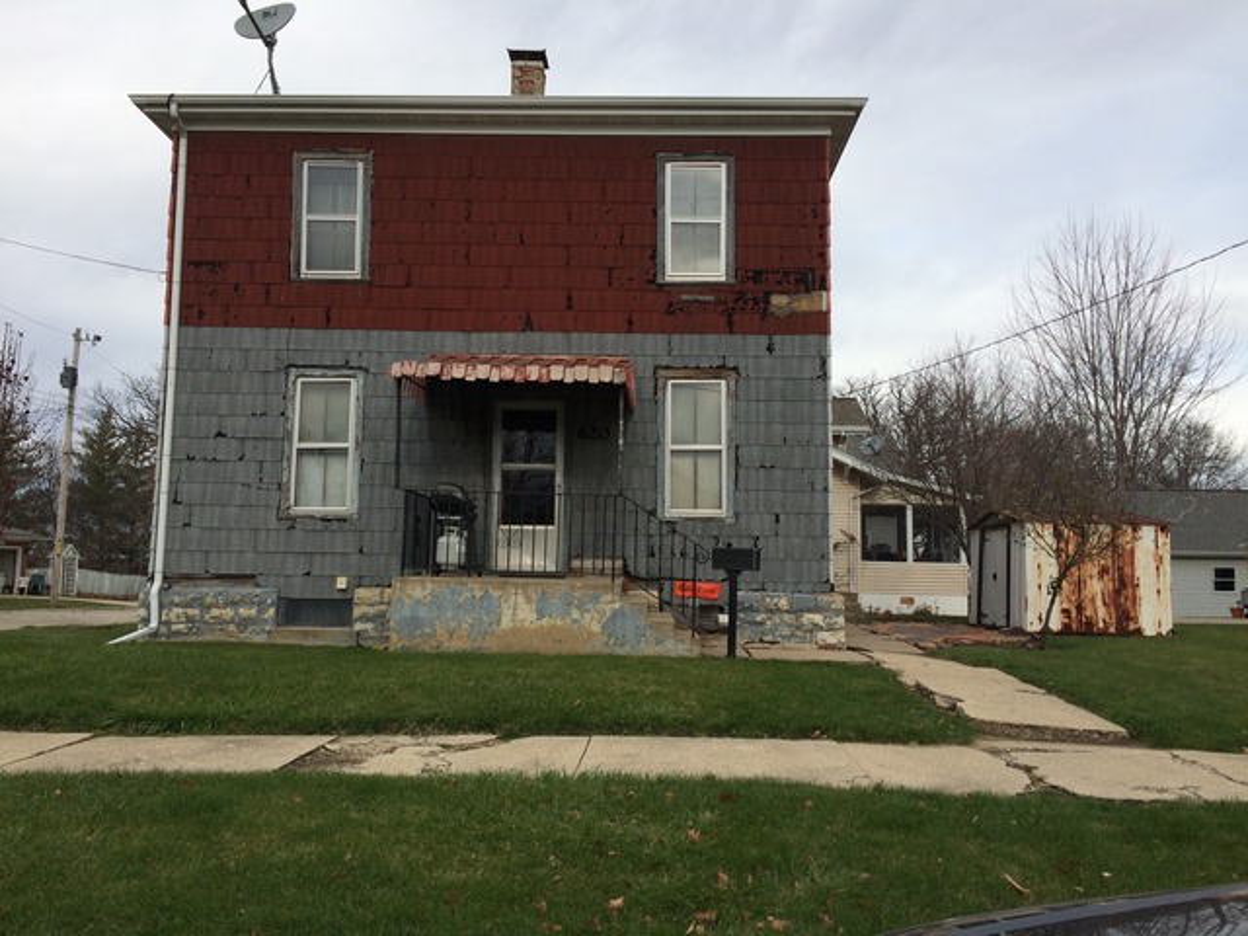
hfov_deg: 61.7
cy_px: 468
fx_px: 1046
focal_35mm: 29
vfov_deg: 48.2
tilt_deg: +5.9
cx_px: 624
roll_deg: -2.0
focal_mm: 4.15
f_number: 2.2
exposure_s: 1/1244
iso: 32
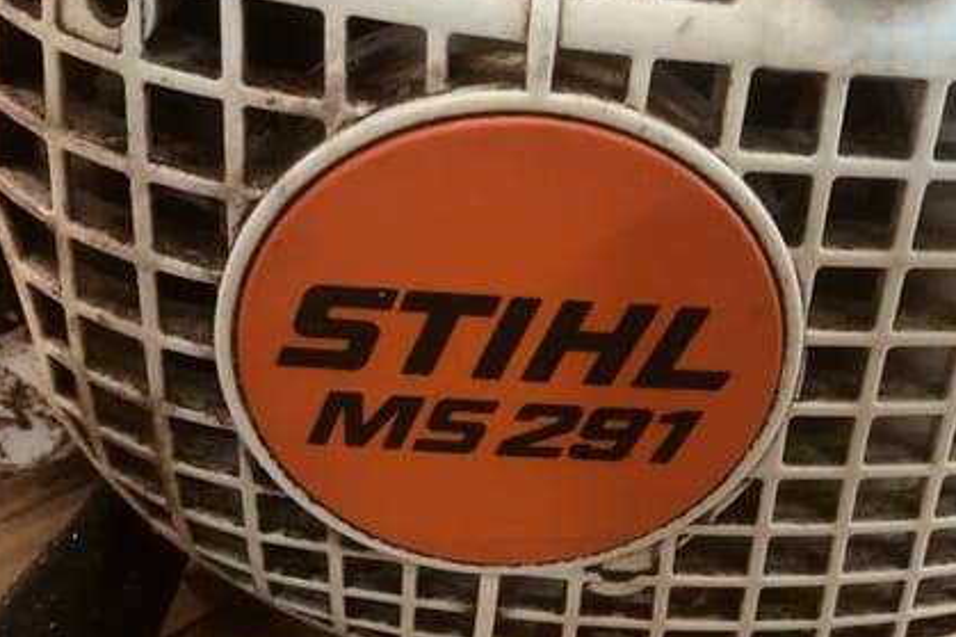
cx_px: 511
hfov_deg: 53.1
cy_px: 360
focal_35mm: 36
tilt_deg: -36.2
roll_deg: -1.5
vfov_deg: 36.8
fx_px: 956
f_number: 1.8
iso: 500
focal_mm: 3
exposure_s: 1/20
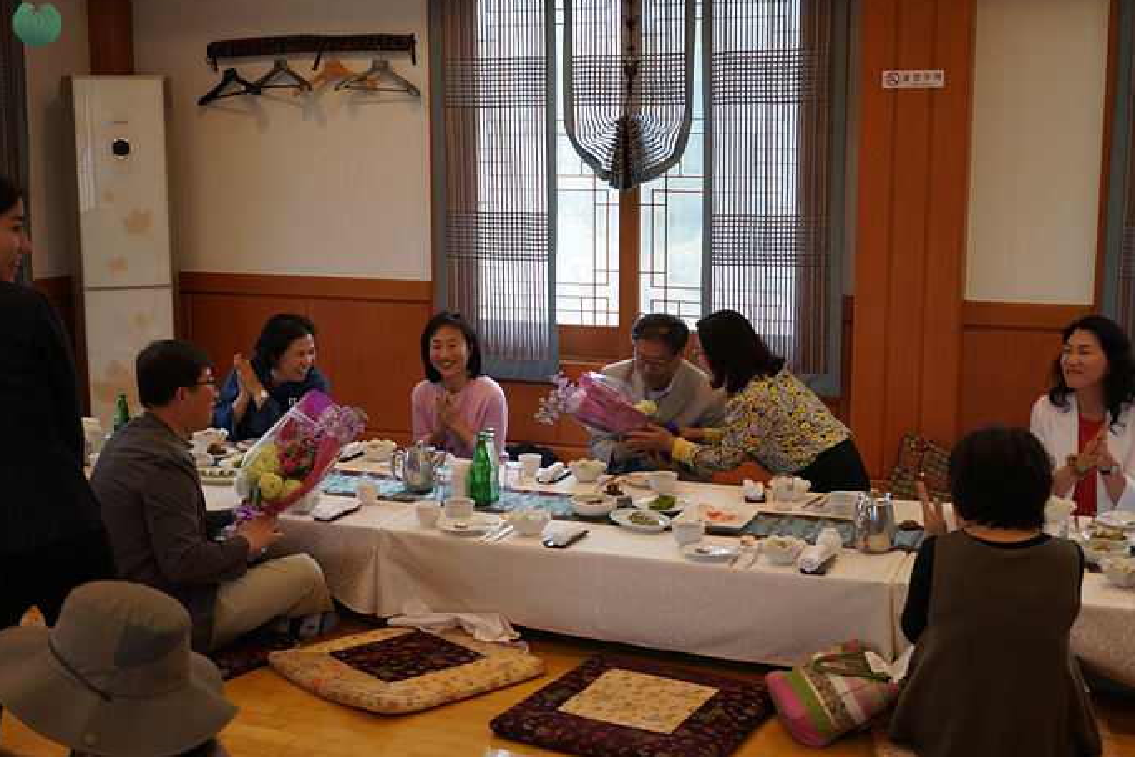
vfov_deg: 29.2
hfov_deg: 42.7
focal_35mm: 46
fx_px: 1450
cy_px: 374
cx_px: 576
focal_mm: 30
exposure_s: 1/160
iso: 400
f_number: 4
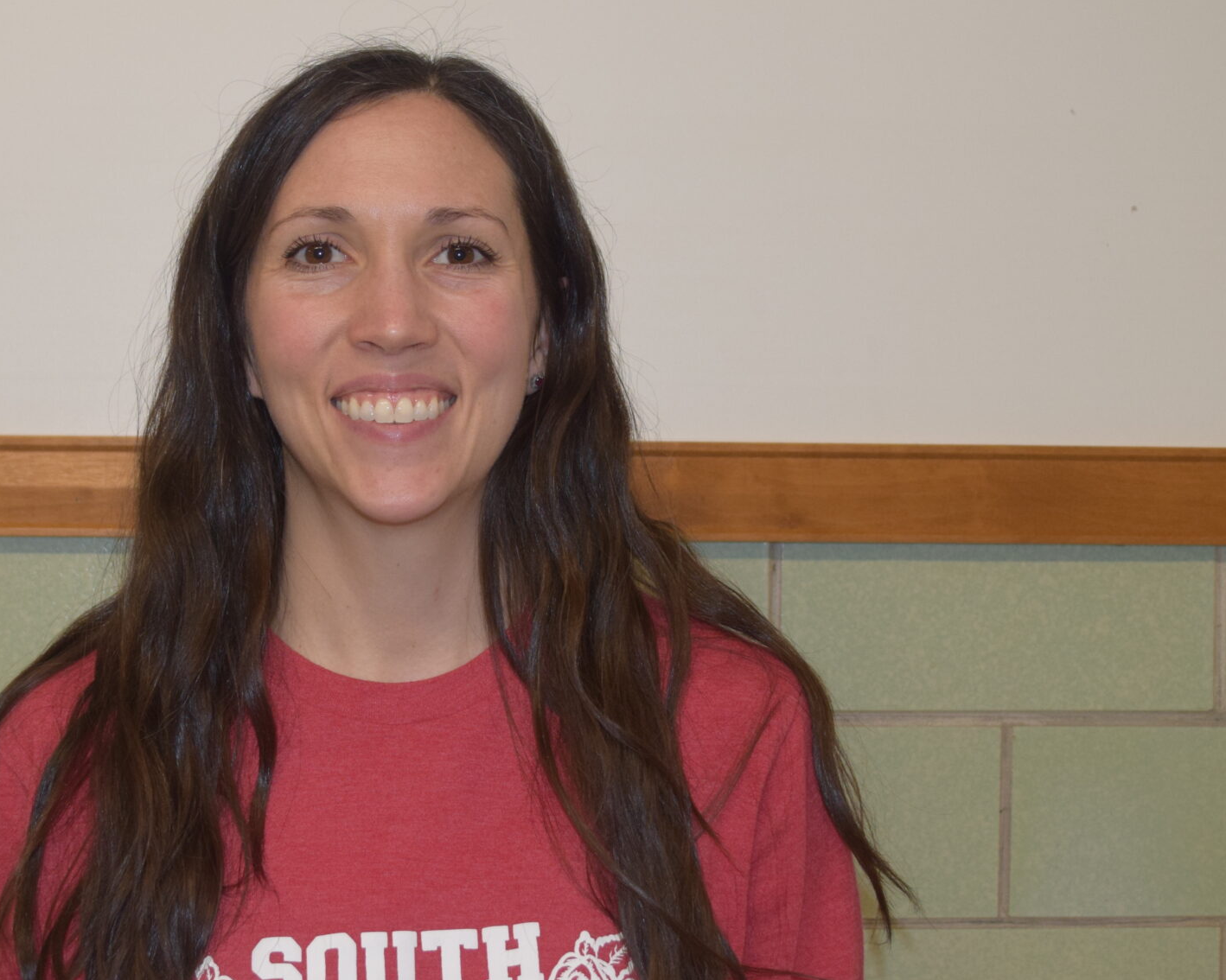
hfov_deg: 30.8
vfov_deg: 25.0
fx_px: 2213
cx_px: 425
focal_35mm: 61
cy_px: 460
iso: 800
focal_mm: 24
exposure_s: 1/100
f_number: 5
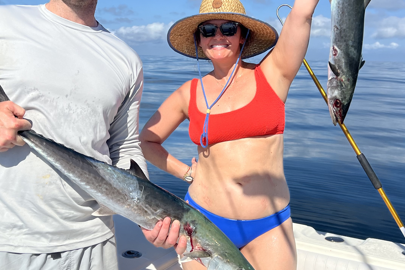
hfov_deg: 38.6
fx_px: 574
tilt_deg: -8.3
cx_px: 148
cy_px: 126
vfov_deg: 26.5
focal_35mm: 51
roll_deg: -1.7
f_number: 1.5
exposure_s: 1/6993
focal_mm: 5.7
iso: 50
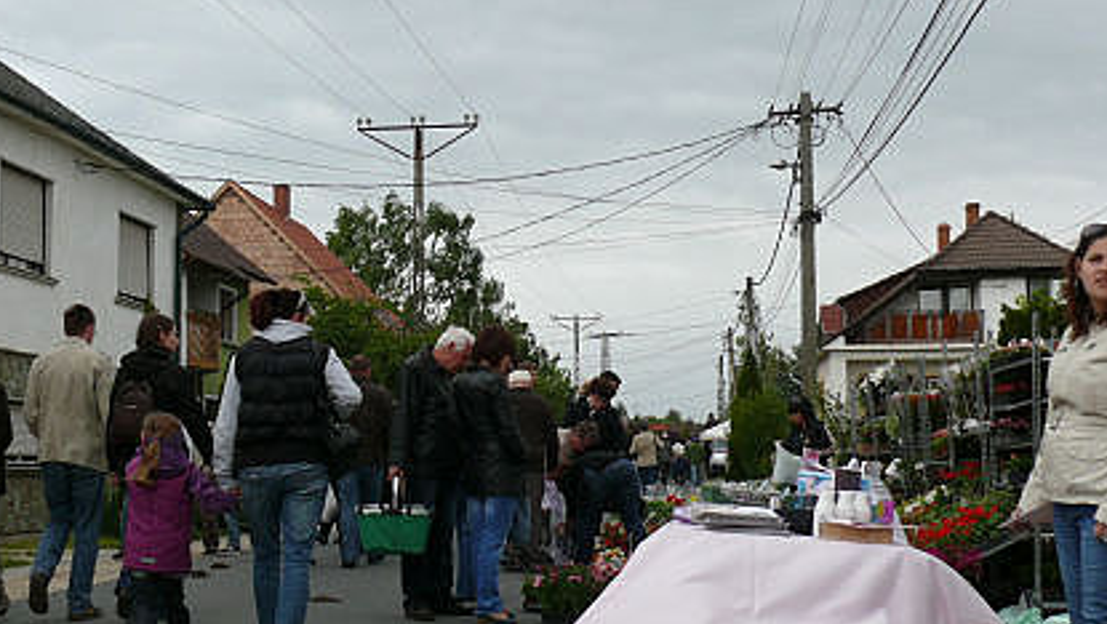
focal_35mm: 59
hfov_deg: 35.4
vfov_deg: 20.4
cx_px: 587
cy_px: 396
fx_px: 1733
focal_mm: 9
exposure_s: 1/250
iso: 100
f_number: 4
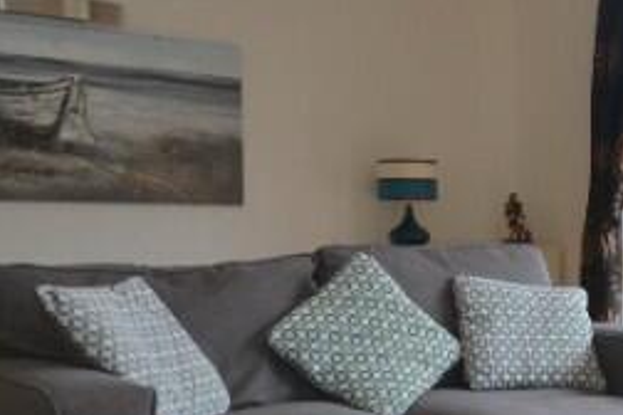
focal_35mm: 61
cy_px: 305
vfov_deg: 22.1
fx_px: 1056
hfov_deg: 29.3
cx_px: 707
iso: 400
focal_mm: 10
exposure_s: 1/80
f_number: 4.5
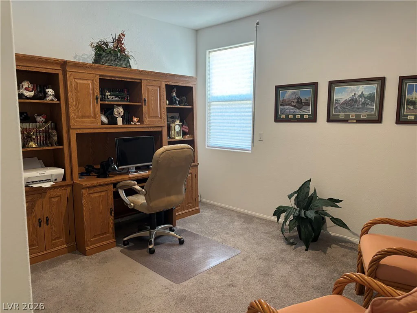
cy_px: 156
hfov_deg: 67.3
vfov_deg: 53.1
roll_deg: +0.3
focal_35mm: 26
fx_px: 313
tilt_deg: -8.1
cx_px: 208
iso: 200
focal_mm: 5.96
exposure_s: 1/60
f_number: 1.6
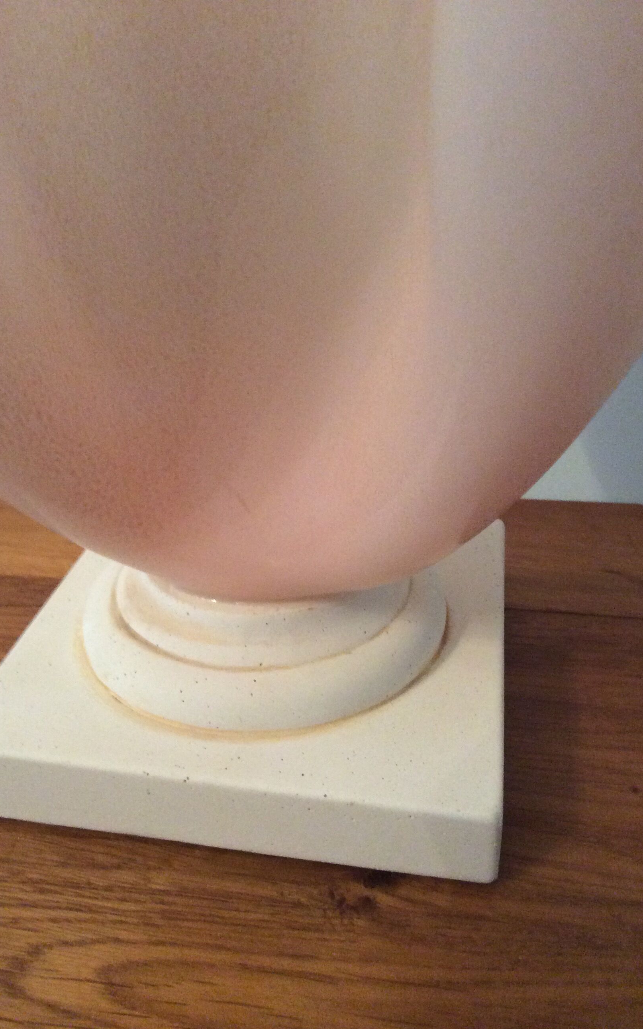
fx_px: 953
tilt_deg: -31.4
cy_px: 515
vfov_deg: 56.7
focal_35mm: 34
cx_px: 299
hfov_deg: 37.3
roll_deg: +2.8
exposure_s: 1/17
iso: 320
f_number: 2.4
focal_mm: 3.3
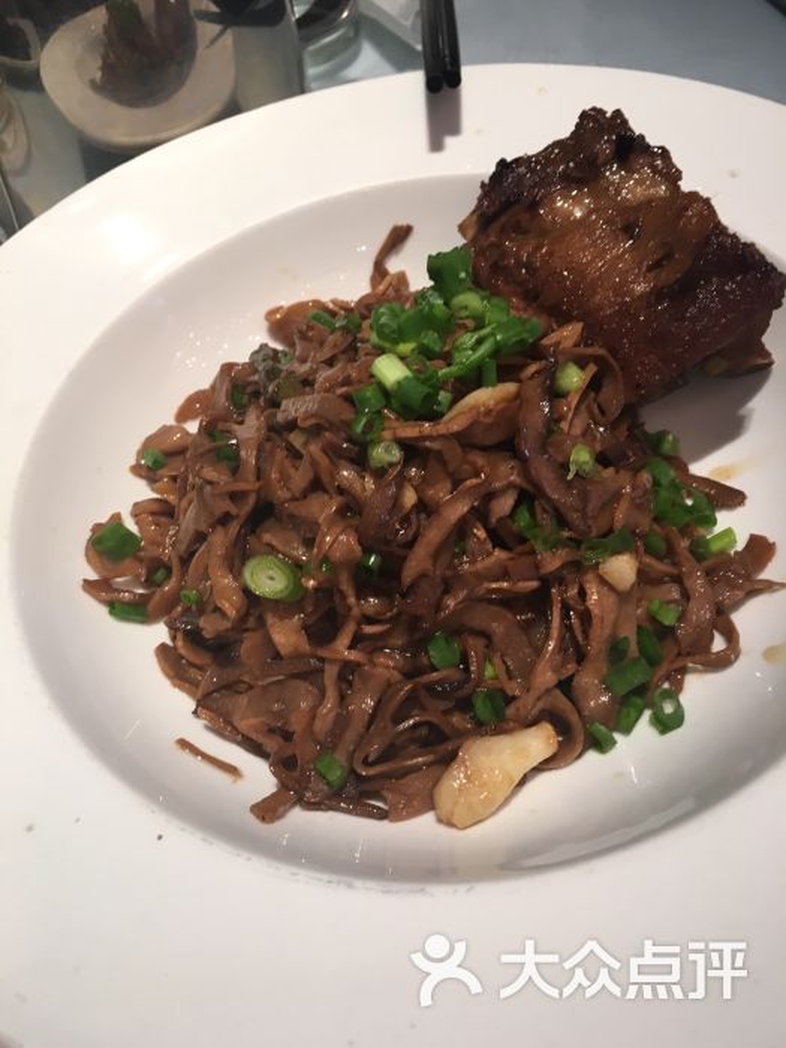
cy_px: 524
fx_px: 878
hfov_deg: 48.2
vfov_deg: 61.7
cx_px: 393
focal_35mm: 29
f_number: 2.2
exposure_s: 1/33
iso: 32
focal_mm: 4.15
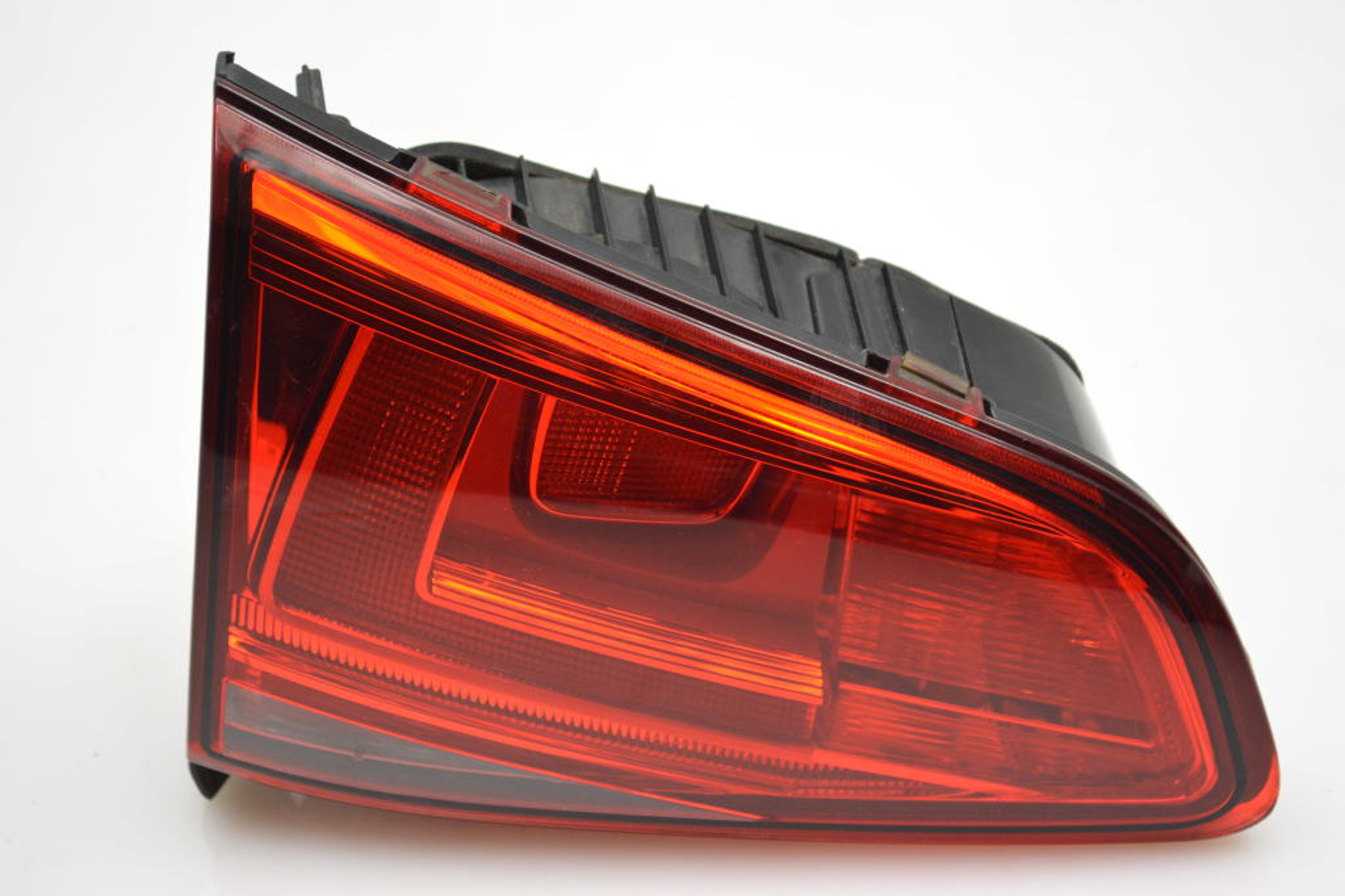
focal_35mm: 82
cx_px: 672
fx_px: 3081
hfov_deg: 24.6
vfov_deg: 16.5
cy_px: 448
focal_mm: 55
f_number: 5.6
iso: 2000
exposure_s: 1/320
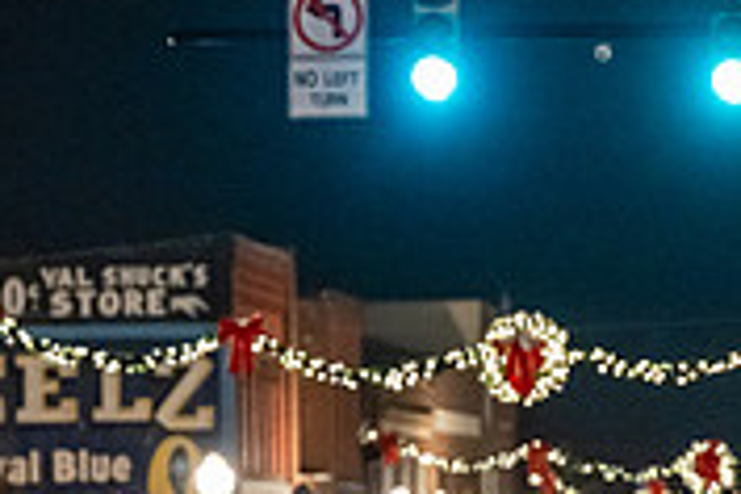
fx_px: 5187
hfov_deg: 8.1
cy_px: 446
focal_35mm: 252
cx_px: 728
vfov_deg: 5.4
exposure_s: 1/200
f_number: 3.2
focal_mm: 77
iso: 5000
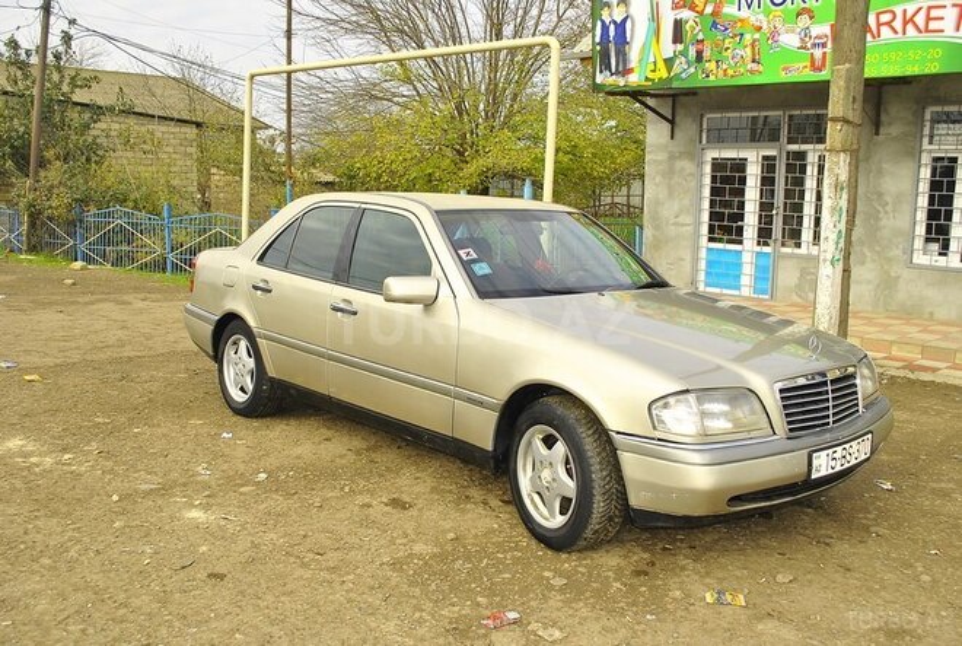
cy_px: 323
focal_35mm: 33
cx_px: 481
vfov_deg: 40.1
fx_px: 884
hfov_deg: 57.1
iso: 100
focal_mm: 22
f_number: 5.6
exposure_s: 1/200
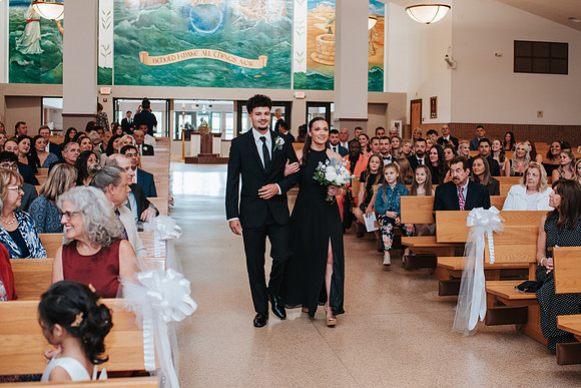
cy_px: 166
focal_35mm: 44
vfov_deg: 30.6
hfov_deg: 44.5
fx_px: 709
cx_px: 318
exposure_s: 1/125
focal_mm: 35
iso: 800
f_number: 2.8
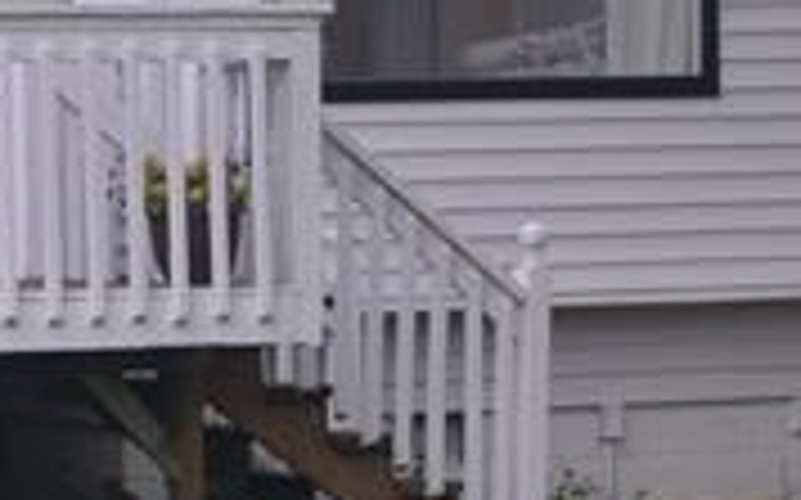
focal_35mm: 255
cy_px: 297
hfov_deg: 8.2
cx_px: -22
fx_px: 5562
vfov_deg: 5.1
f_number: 5.6
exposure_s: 1/125
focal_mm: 29
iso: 280
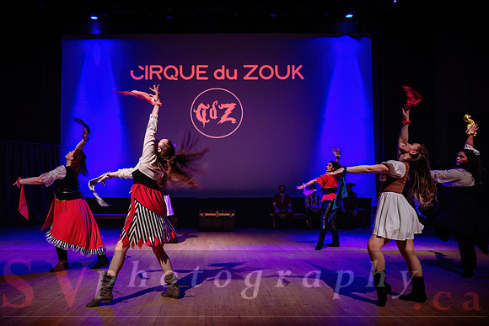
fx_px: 408
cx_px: 207
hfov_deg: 61.6
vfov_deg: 43.5
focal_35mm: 30
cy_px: 183
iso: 1600
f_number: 2.8
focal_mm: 25.5
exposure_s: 1/125
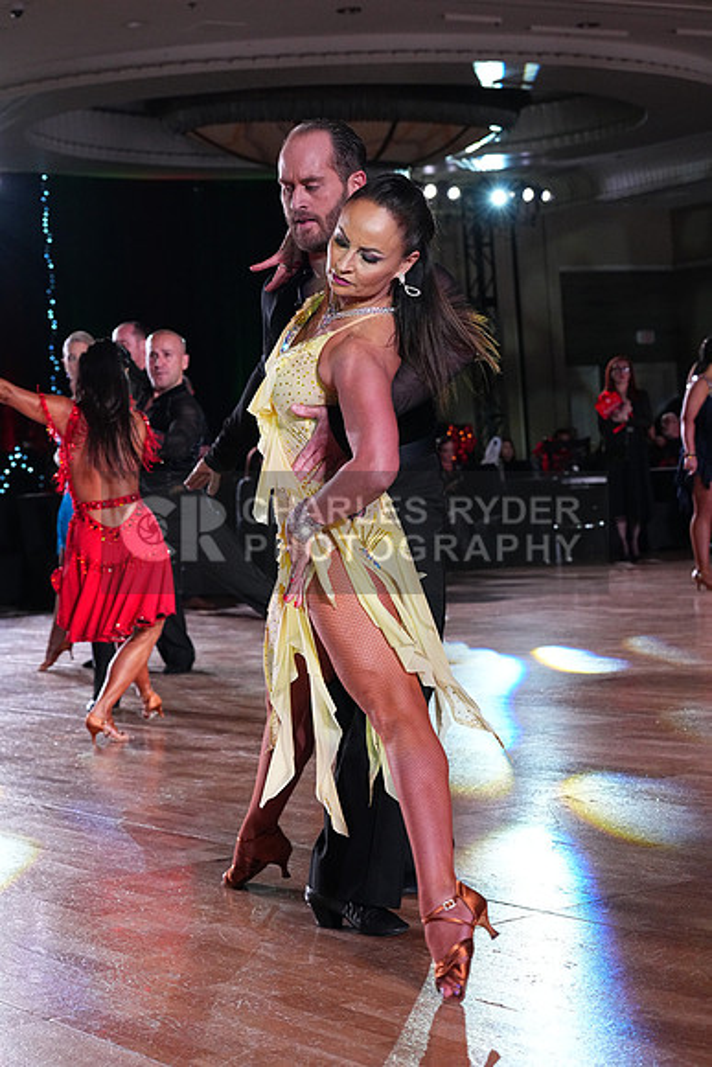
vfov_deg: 28.8
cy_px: 534
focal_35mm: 70
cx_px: 356
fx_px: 2075
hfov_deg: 19.5
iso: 6400
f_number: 6.3
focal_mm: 70
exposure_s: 1/400
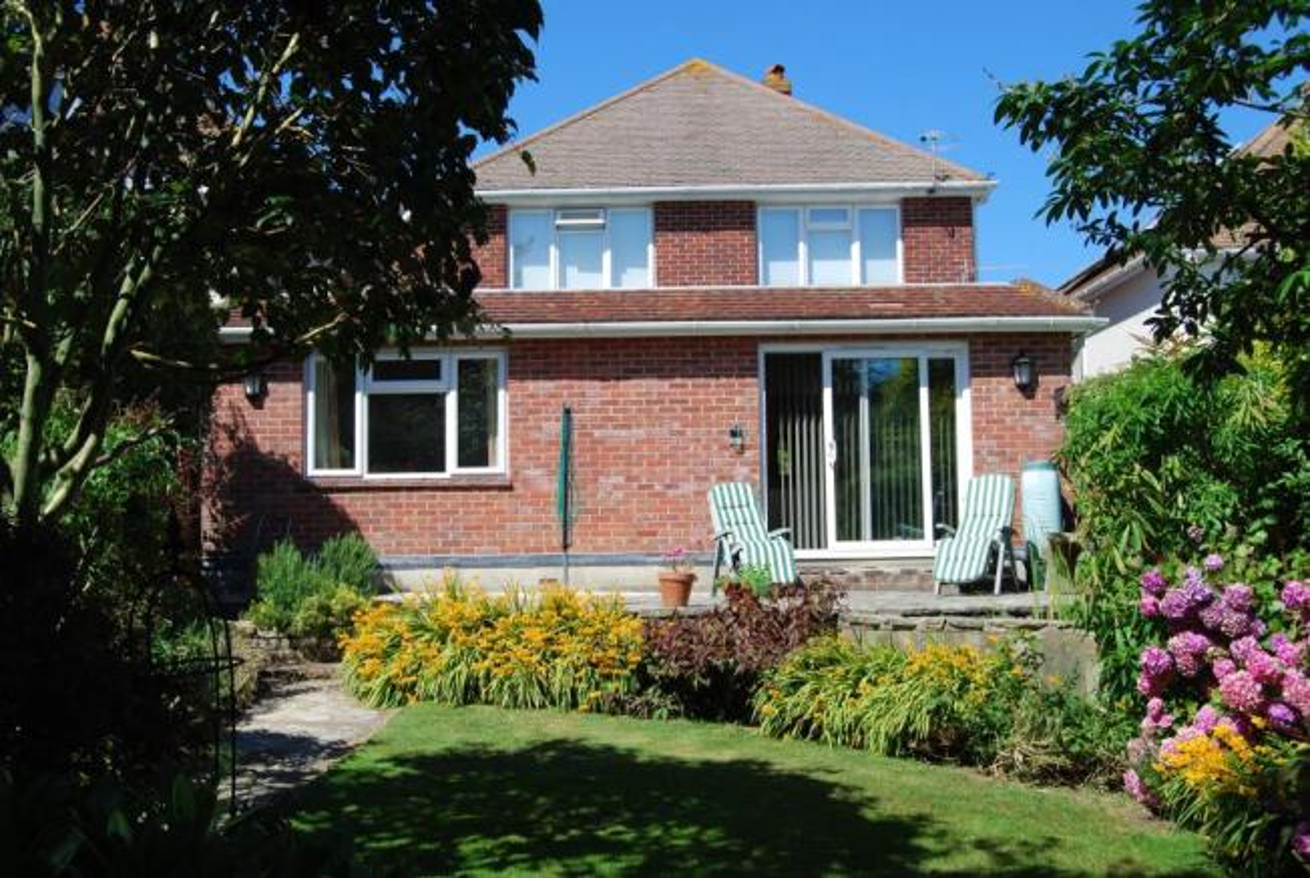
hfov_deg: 49.5
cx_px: 655
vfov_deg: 34.3
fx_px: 1421
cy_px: 439
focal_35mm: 39
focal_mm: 26
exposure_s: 1/200
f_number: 7.1
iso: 100
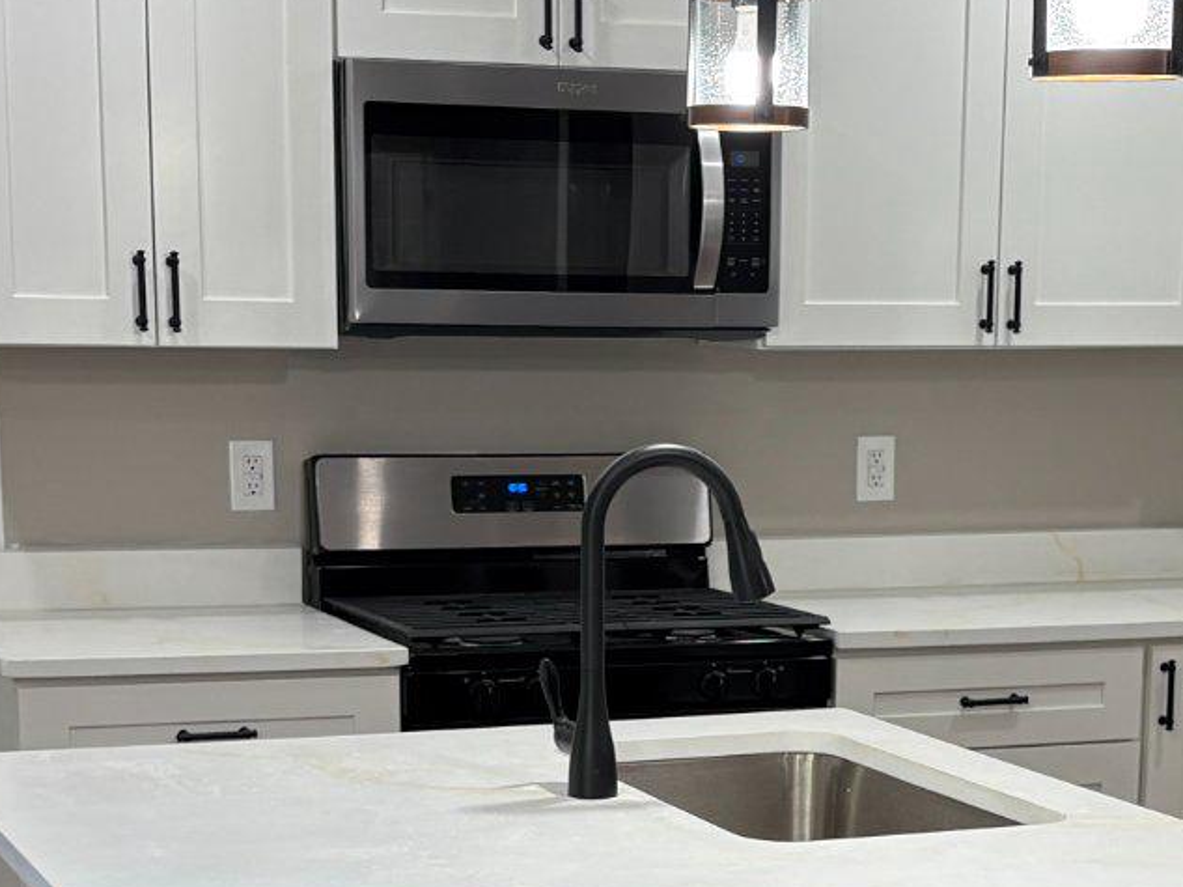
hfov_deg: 23.3
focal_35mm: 84
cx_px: 689
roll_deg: -1.0
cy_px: 883
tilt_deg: -12.3
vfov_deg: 17.2
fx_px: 2870
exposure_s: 1/120
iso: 80
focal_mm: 5.96
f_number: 1.6
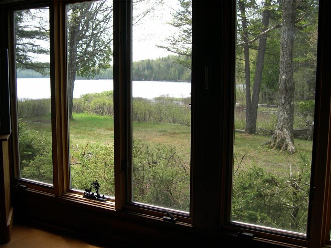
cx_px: 166
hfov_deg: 49.0
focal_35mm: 38
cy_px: 124
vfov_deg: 37.7
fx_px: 363
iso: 100
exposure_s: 1/172
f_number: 2.8
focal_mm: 8
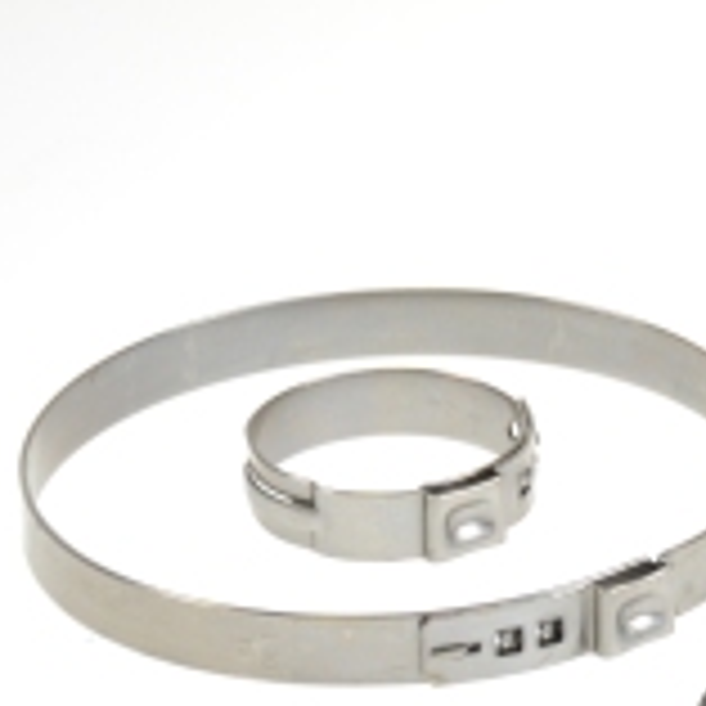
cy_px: 207
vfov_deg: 4.5
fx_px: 8953
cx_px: 1153
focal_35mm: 388
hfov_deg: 4.5
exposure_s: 1/400
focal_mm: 80
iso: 800
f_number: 5.3
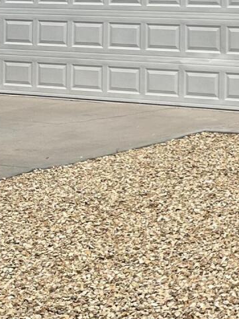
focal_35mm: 108
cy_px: 90
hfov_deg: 12.6
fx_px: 994
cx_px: 424
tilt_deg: -2.2
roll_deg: -2.0
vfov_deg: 18.1
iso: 50
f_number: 1.6
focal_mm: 5.1
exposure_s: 1/7874
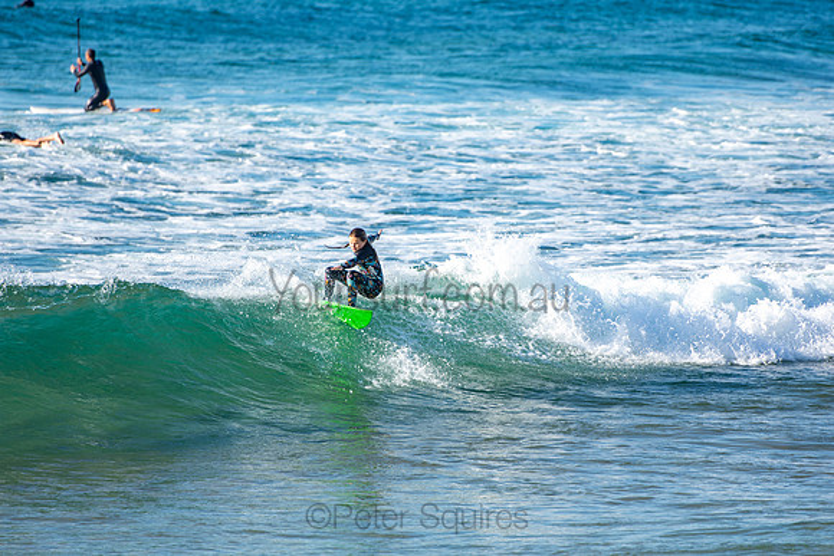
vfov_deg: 4.6
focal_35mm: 300
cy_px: 278
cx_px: 417
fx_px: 6951
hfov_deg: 6.9
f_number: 3.2
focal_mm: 200
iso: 100
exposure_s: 1/1250
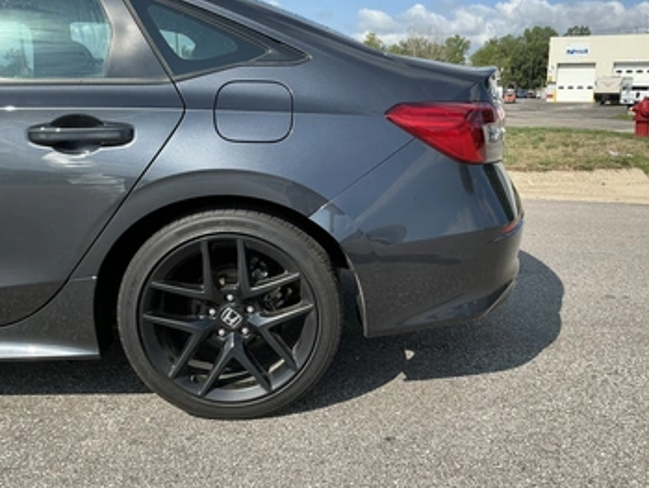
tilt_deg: -12.3
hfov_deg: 56.7
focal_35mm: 32
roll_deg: +0.4
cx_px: 360
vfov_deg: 44.2
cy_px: 241
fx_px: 600
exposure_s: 1/1377
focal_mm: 3
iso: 25
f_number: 1.8
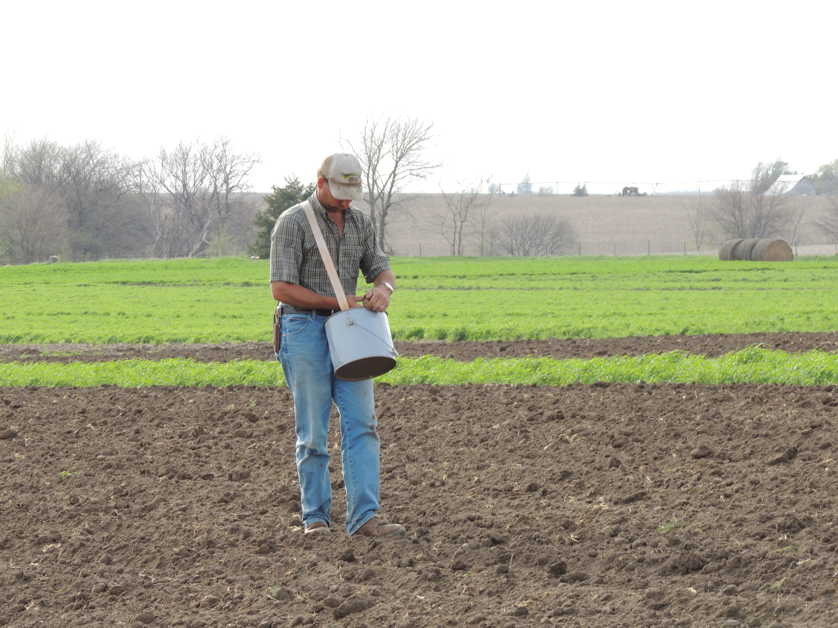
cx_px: 419
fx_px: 5447
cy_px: 314
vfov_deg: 6.6
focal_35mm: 225
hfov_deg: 8.8
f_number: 7.3
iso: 100
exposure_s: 1/60
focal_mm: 40.1
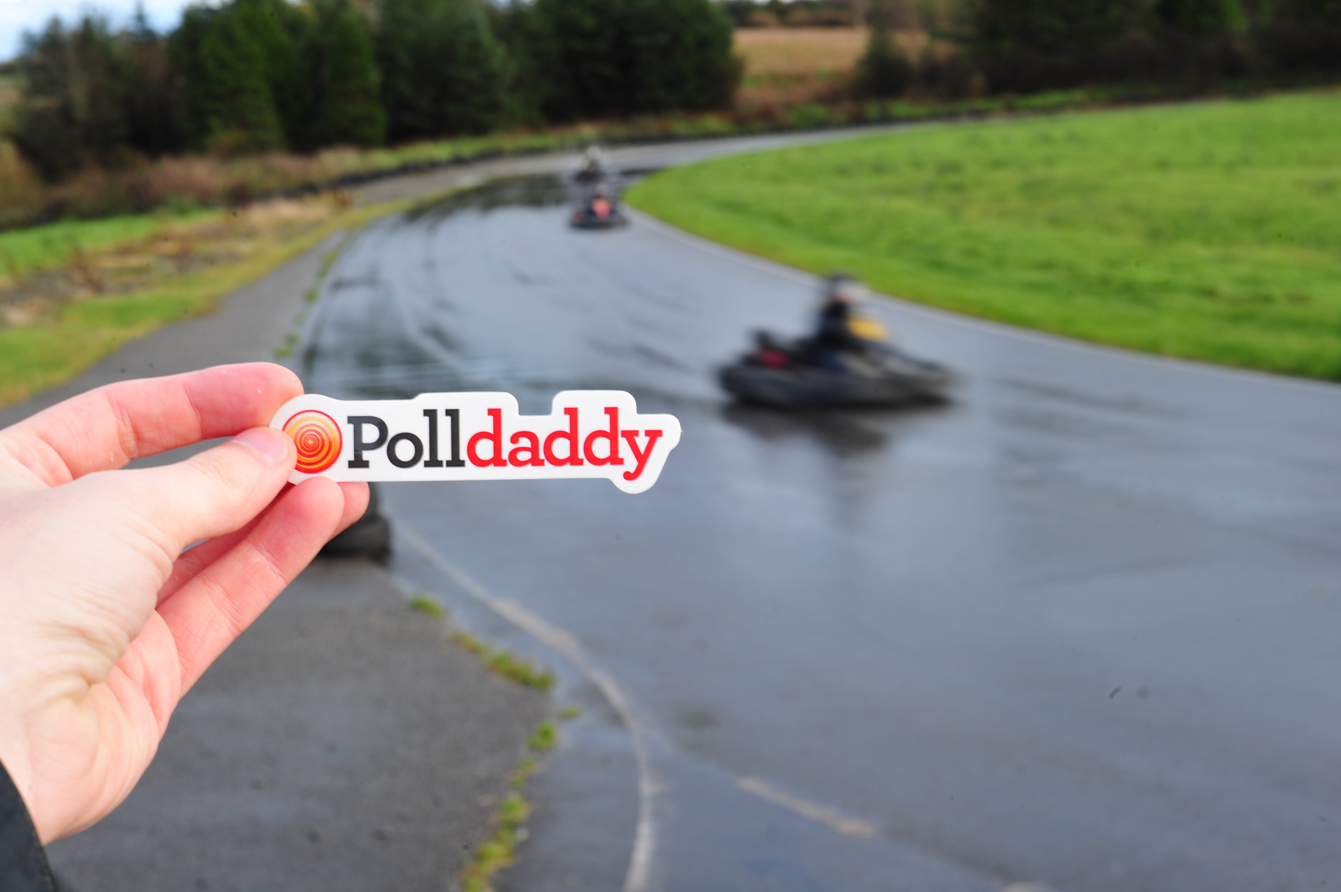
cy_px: 446
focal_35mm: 50
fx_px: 1861
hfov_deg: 39.6
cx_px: 670
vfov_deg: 27.0
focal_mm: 50
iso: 200
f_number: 16
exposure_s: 1/25
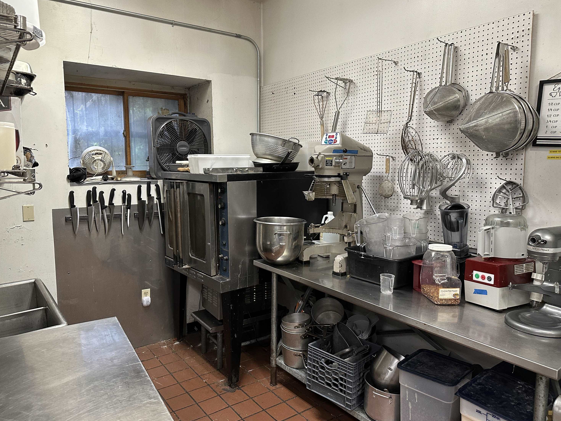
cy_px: 206
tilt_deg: -6.9
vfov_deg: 54.9
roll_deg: -0.4
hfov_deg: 69.4
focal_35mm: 25
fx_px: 405
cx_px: 278
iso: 250
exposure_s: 1/60
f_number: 1.78
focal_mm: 6.86
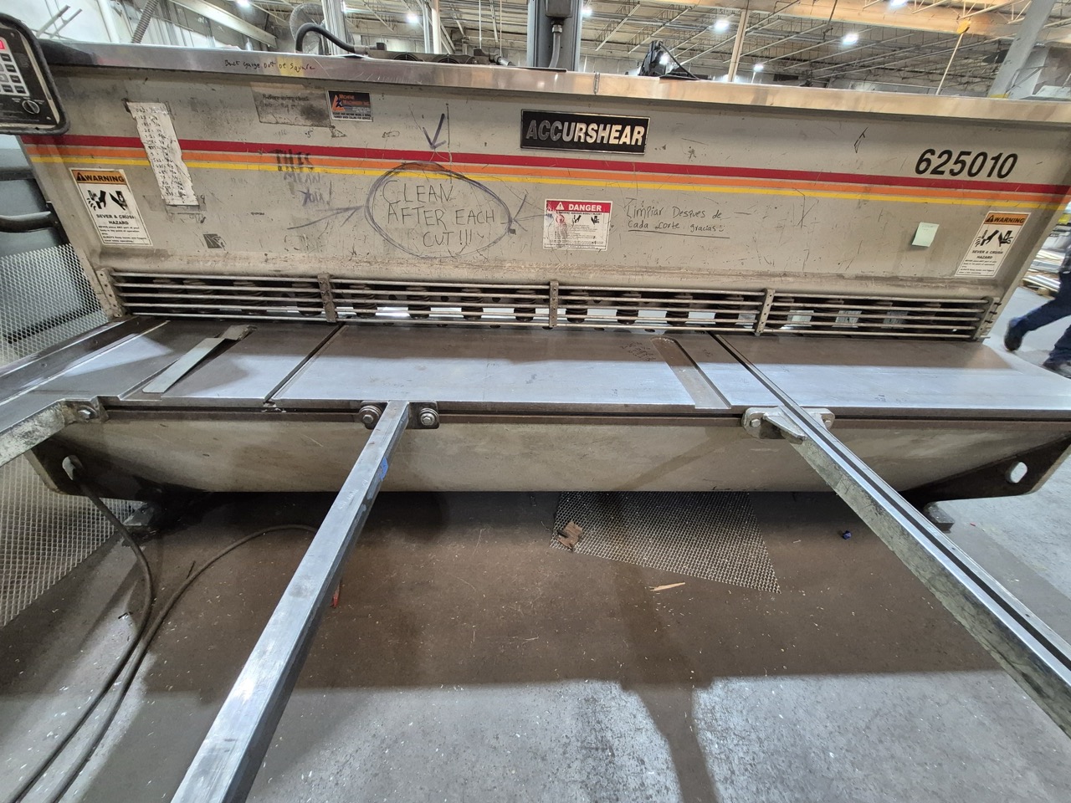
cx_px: 536
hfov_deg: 106.2
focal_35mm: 13
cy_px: 402
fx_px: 402
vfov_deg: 89.9
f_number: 2.2
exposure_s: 1/60
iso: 640
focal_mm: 1.74
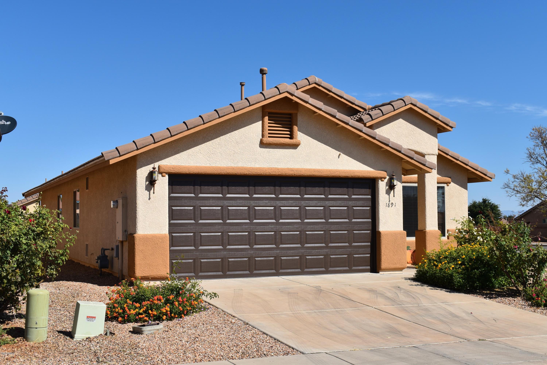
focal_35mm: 45
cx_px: 274
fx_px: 684
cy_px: 182
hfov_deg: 43.6
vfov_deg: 29.9
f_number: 10
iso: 100
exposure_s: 1/400
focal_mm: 30
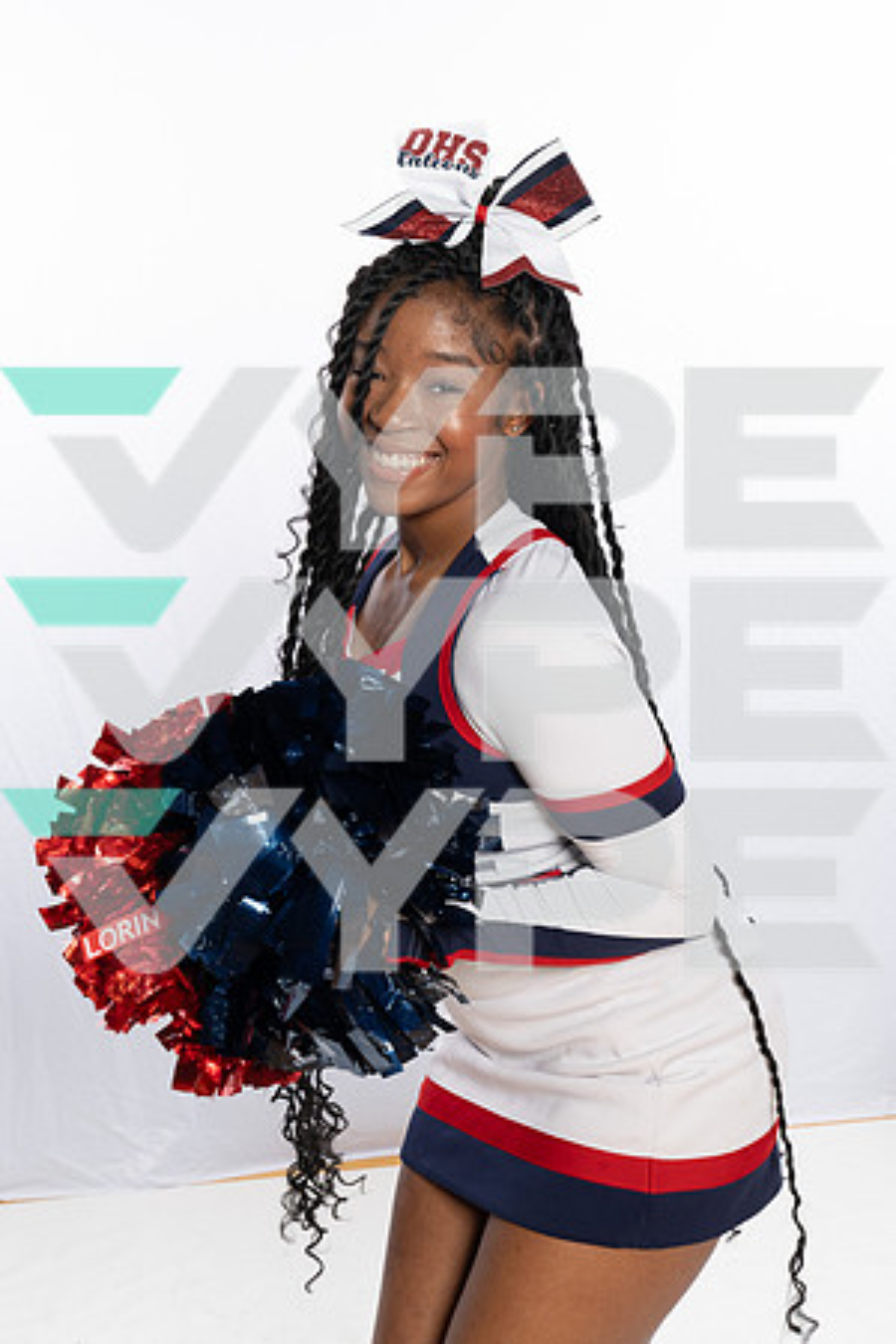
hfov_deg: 24.6
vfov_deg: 36.2
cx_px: 448
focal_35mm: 55
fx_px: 2053
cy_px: 672
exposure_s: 1/250
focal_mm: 55
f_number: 11
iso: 1250
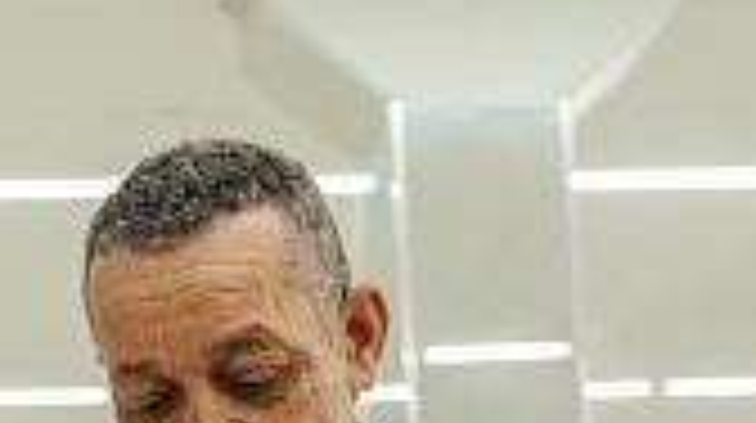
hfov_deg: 22.7
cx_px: -47
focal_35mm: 89
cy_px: 601
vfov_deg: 12.9
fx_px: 1782
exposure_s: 1/250
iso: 640
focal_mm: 28
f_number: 2.8
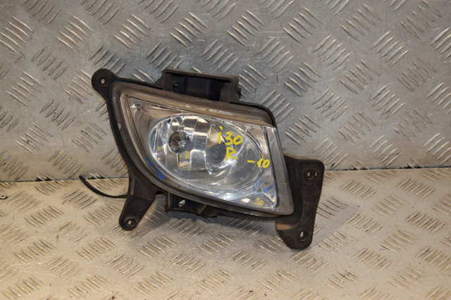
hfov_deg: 26.0
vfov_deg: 17.5
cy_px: 150
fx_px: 977
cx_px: 226
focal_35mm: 78
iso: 800
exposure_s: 1/200
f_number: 6.3
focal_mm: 52
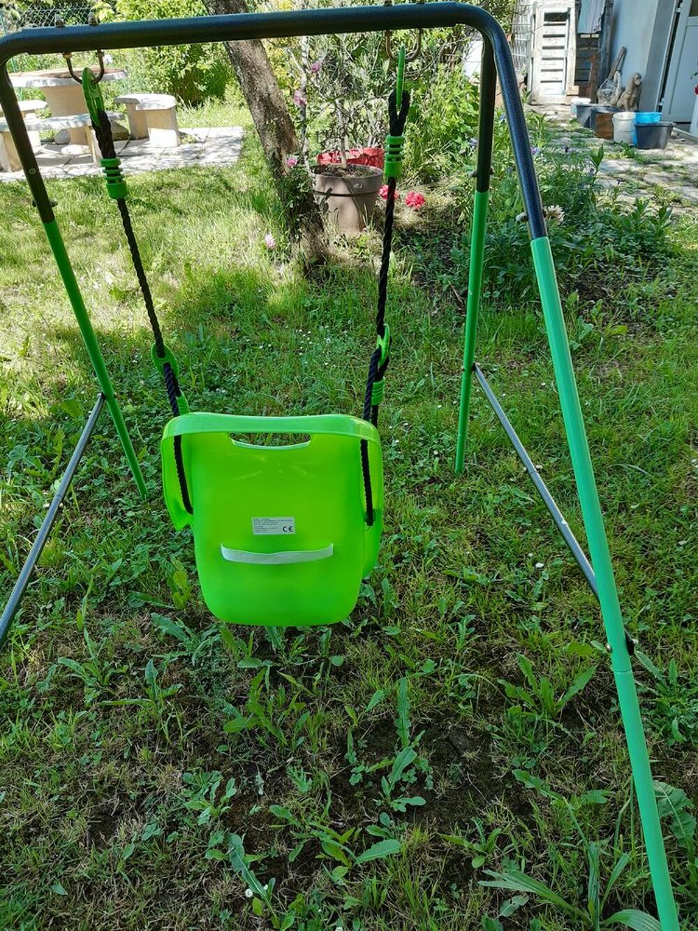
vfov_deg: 67.3
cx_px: 349
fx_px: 699
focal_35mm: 26
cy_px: 466
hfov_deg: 53.1
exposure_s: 1/125
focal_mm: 3.92
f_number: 1.7
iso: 40
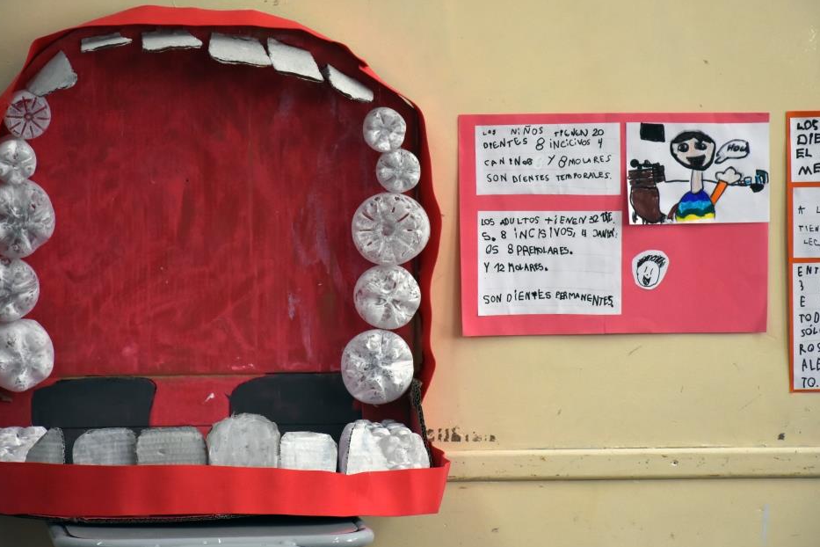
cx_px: 415
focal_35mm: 191
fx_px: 4350
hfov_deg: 10.8
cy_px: 255
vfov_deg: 7.2
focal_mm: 116
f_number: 7.1
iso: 1600
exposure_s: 1/200
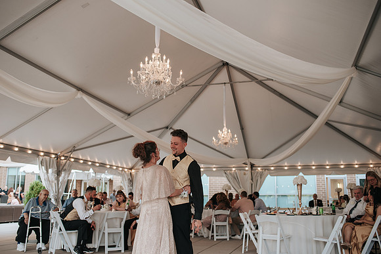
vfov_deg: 37.9
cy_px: 127
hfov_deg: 54.4
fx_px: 370
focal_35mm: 35
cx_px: 190
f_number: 2.8
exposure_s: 1/160
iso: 320
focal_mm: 35
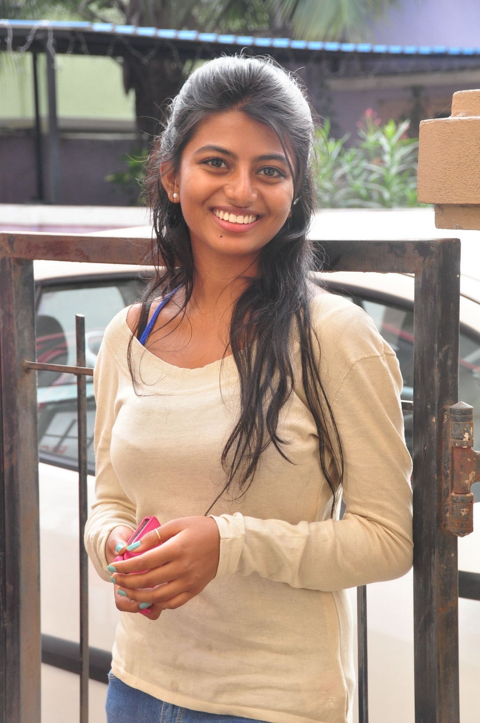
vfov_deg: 21.9
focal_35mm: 93
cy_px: 362
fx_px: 1866
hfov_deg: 14.7
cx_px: 240
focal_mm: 62
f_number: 9
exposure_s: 1/125
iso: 800
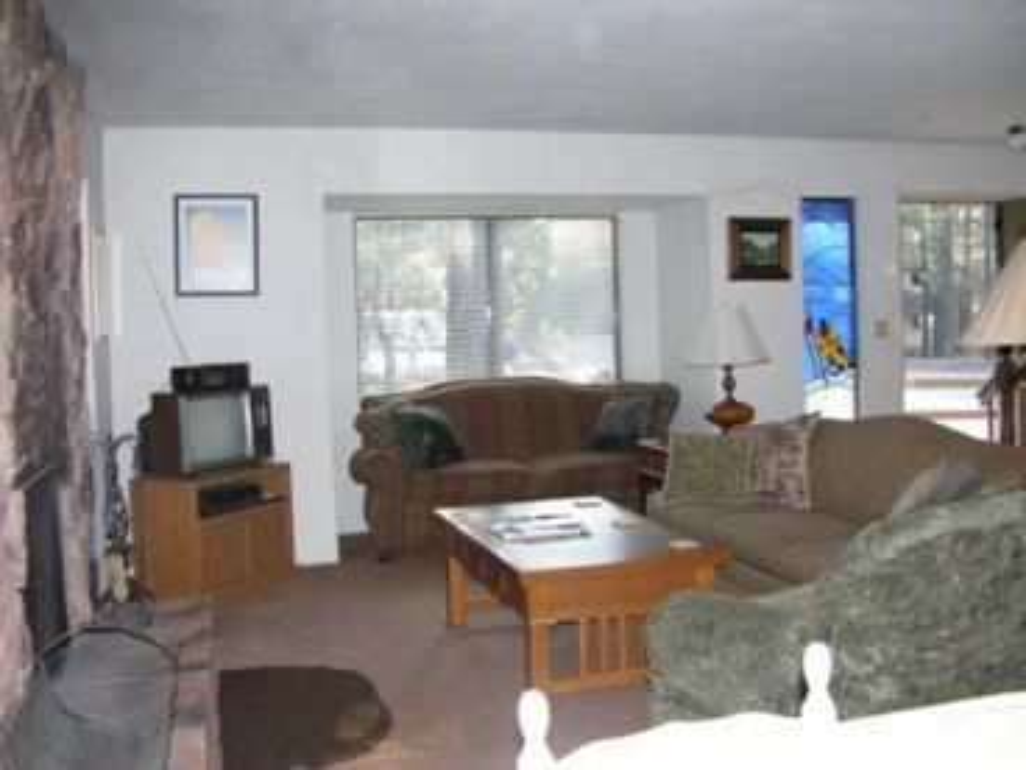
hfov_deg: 52.6
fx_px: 1037
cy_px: 385
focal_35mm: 35
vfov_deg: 40.7
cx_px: 513
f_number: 2.8
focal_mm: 8.9
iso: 200
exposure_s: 1/60.1
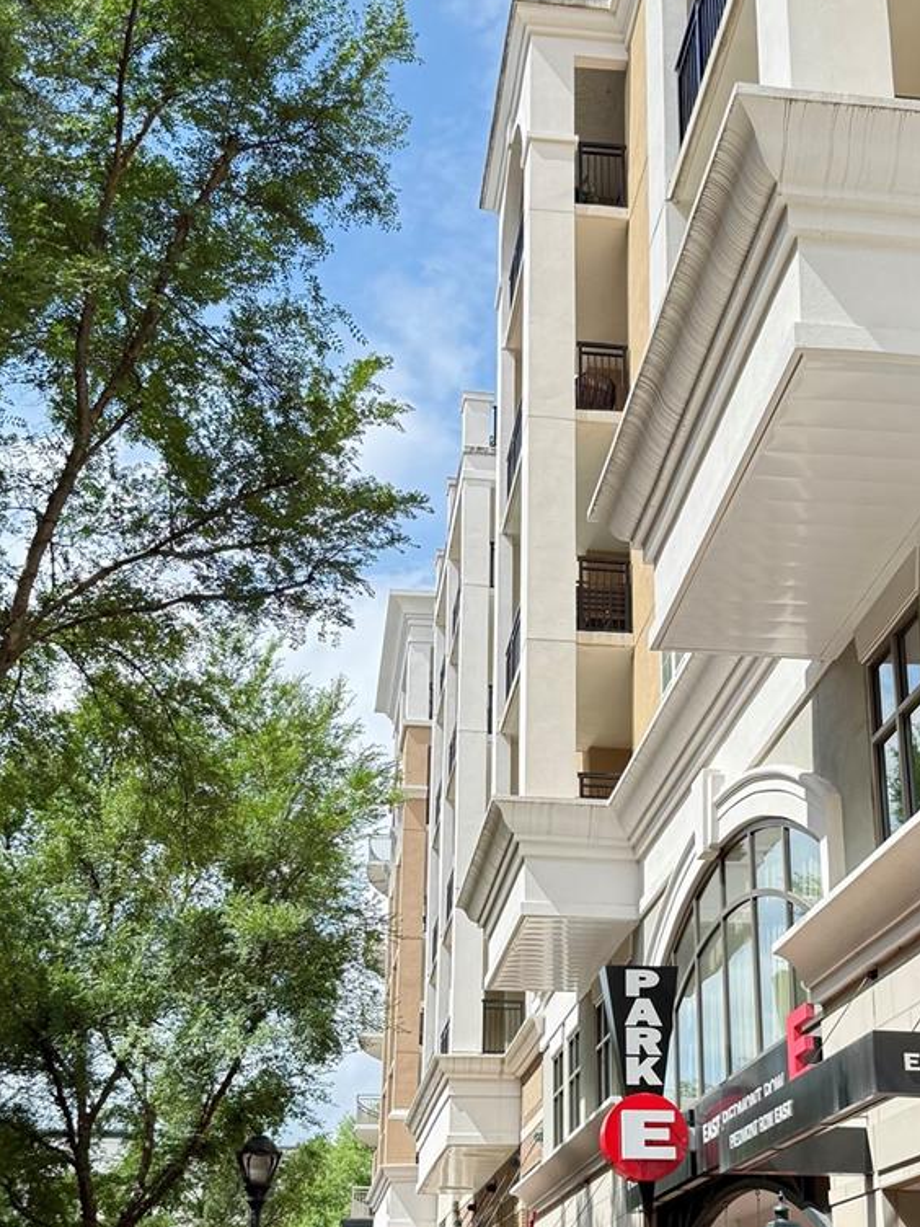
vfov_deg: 38.7
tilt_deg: +22.4
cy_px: 757
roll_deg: +1.3
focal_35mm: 49
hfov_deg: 29.6
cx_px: 560
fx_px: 1736
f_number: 1.78
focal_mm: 6.76
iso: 100
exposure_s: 1/2000
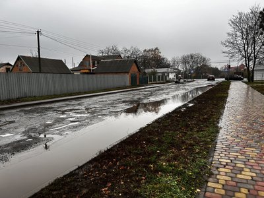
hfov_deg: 67.3
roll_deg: +1.0
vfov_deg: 53.1
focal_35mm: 26
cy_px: 99
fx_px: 198
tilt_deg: -5.3
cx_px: 132
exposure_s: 1/121
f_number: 1.5
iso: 40
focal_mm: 5.7
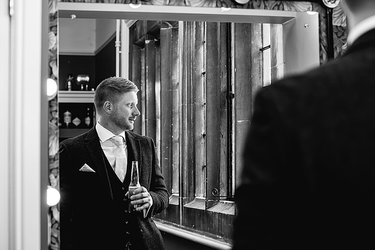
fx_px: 766
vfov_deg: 18.6
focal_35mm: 74
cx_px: 188
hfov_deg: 27.5
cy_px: 125
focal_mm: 70
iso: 640
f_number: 4
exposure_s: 1/200
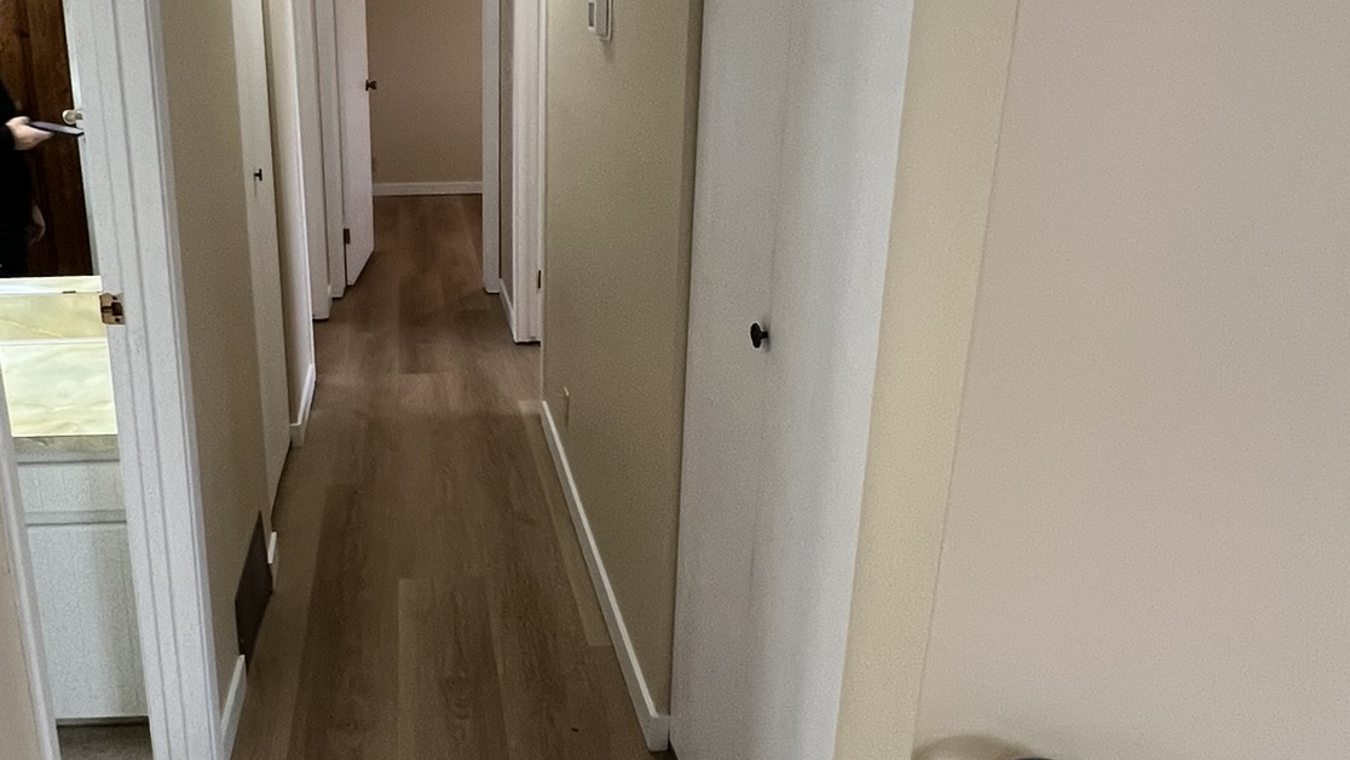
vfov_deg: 43.9
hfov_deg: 69.7
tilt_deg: -15.7
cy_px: 267
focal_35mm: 26
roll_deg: +0.8
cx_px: 445
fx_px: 931
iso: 250
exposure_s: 1/60
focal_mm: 1.57
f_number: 1.8
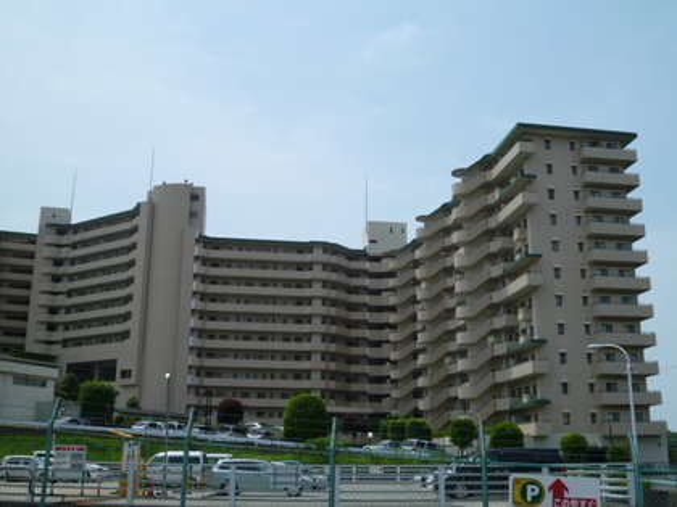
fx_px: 802
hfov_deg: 45.8
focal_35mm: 41
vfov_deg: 35.1
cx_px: 338
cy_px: 254
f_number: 5.6
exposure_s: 1/500
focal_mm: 7.2
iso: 80
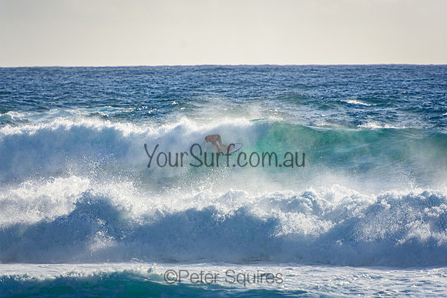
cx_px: 224
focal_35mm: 585
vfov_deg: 2.4
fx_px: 7265
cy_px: 149
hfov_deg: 3.5
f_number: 5.6
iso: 250
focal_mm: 390
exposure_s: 1/2000
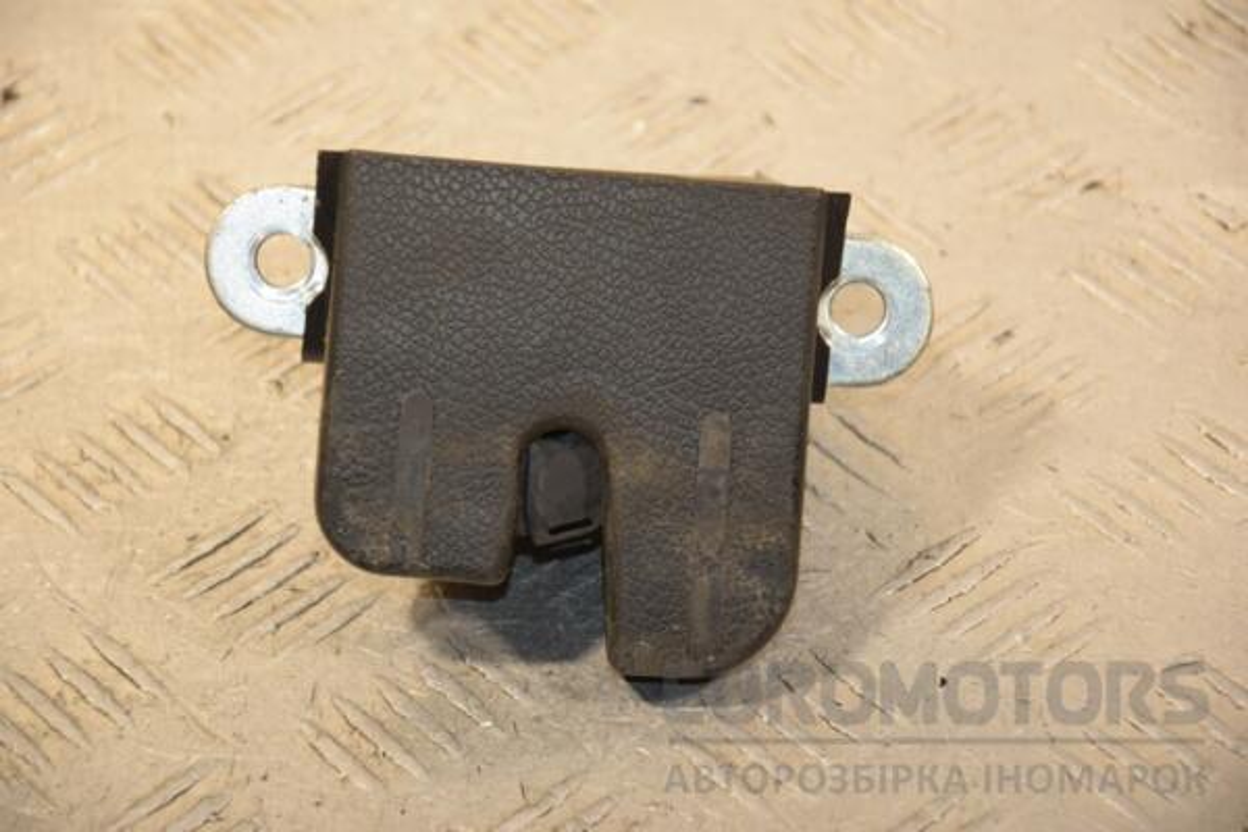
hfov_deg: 13.0
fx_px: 5460
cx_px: 624
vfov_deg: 8.7
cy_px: 416
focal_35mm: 158
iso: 800
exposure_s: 1/160
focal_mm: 105
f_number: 5.6
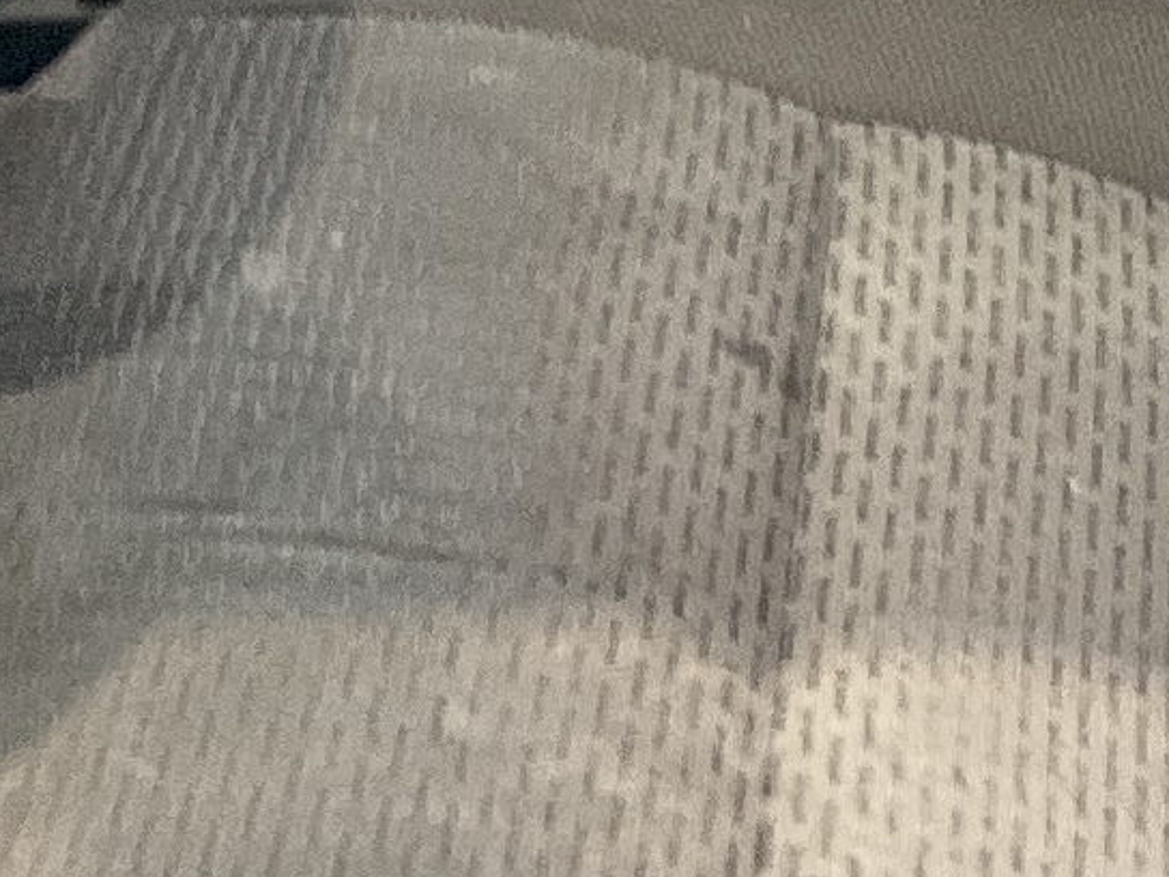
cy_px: -1144
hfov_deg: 9.2
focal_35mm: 215
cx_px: 1115
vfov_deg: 6.6
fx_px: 7261
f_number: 1.8
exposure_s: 1/60
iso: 200
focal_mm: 3
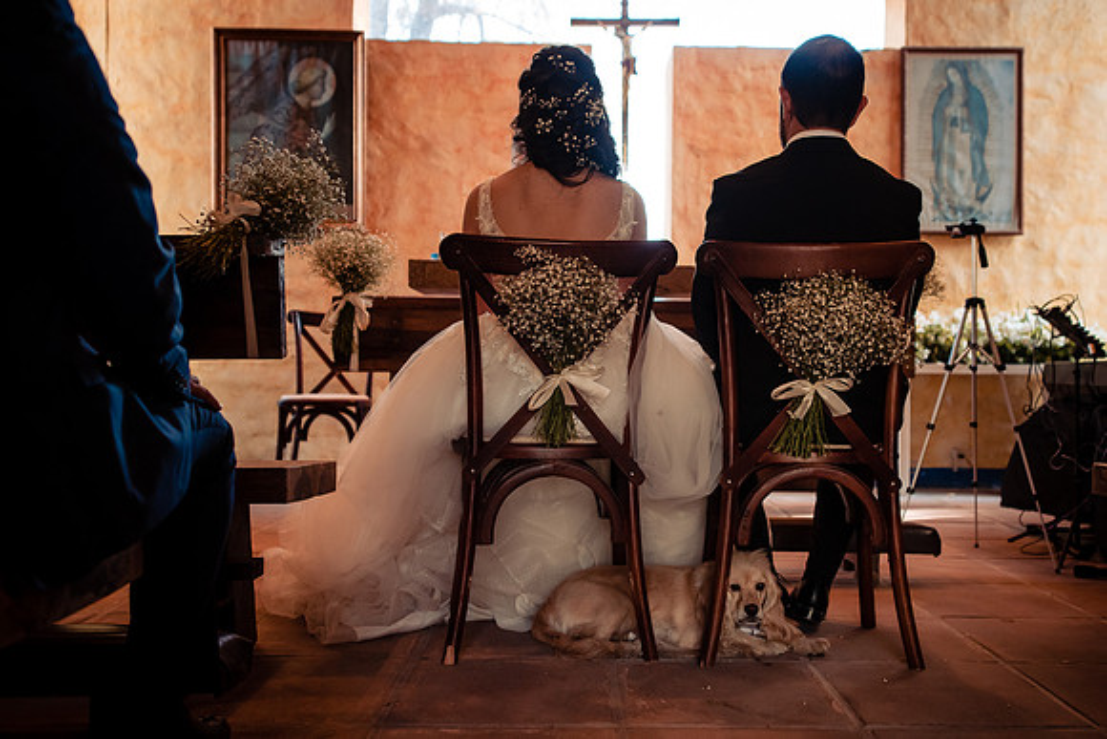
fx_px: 1096
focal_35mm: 36
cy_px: 369
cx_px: 596
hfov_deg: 53.5
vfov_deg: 37.2
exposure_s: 1/250
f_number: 2.8
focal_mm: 32
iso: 1250
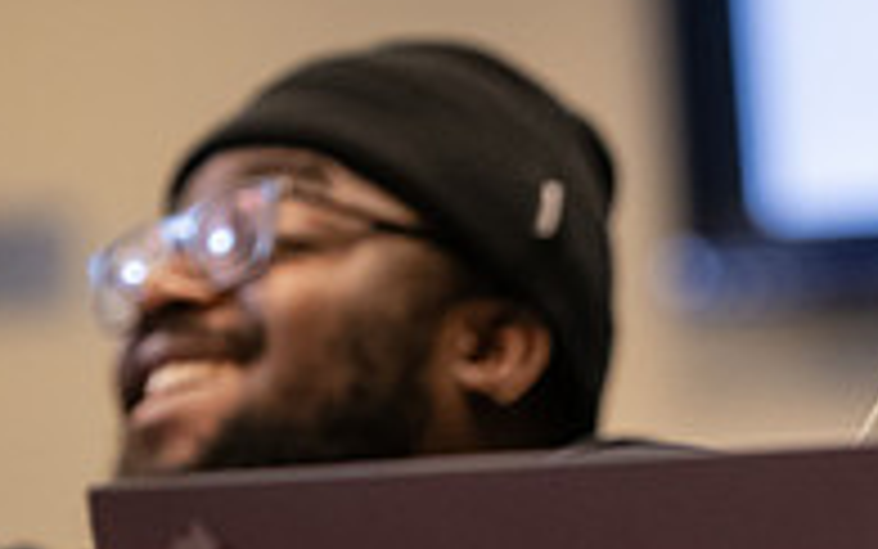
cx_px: 919
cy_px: 353
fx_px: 9430
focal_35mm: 394
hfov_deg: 5.3
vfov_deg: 3.3
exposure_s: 1/250
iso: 2500
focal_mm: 130
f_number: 2.8
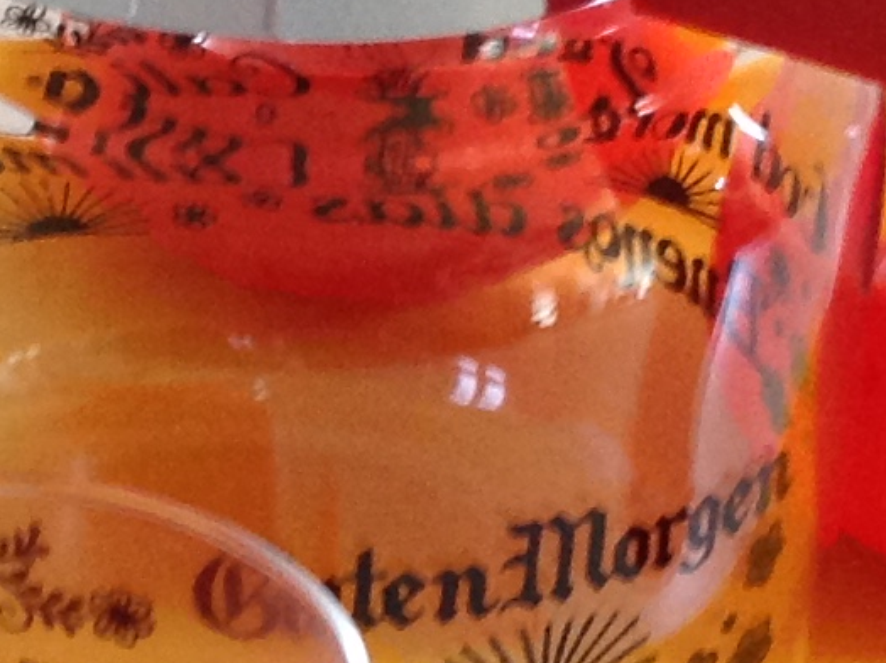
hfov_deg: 11.3
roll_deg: -0.7
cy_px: 215
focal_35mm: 173
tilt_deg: -27.6
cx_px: -2
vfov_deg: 8.6
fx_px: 4424
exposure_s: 1/15
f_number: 2.4
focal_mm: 4.28
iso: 160
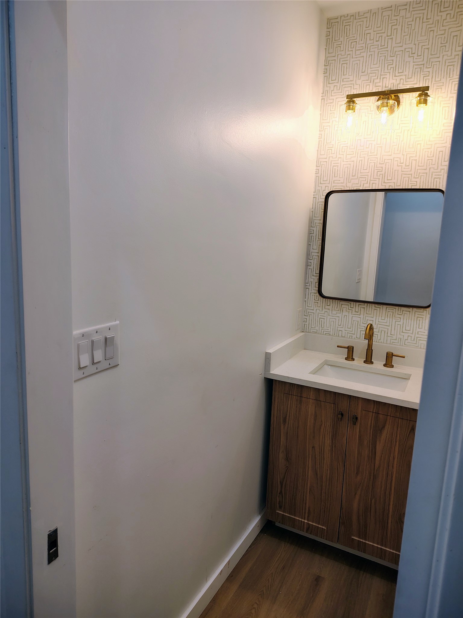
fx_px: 428
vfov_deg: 71.6
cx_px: 232
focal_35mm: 24
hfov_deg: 56.8
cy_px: 309
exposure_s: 1/120
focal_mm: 5.56
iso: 175
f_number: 1.8
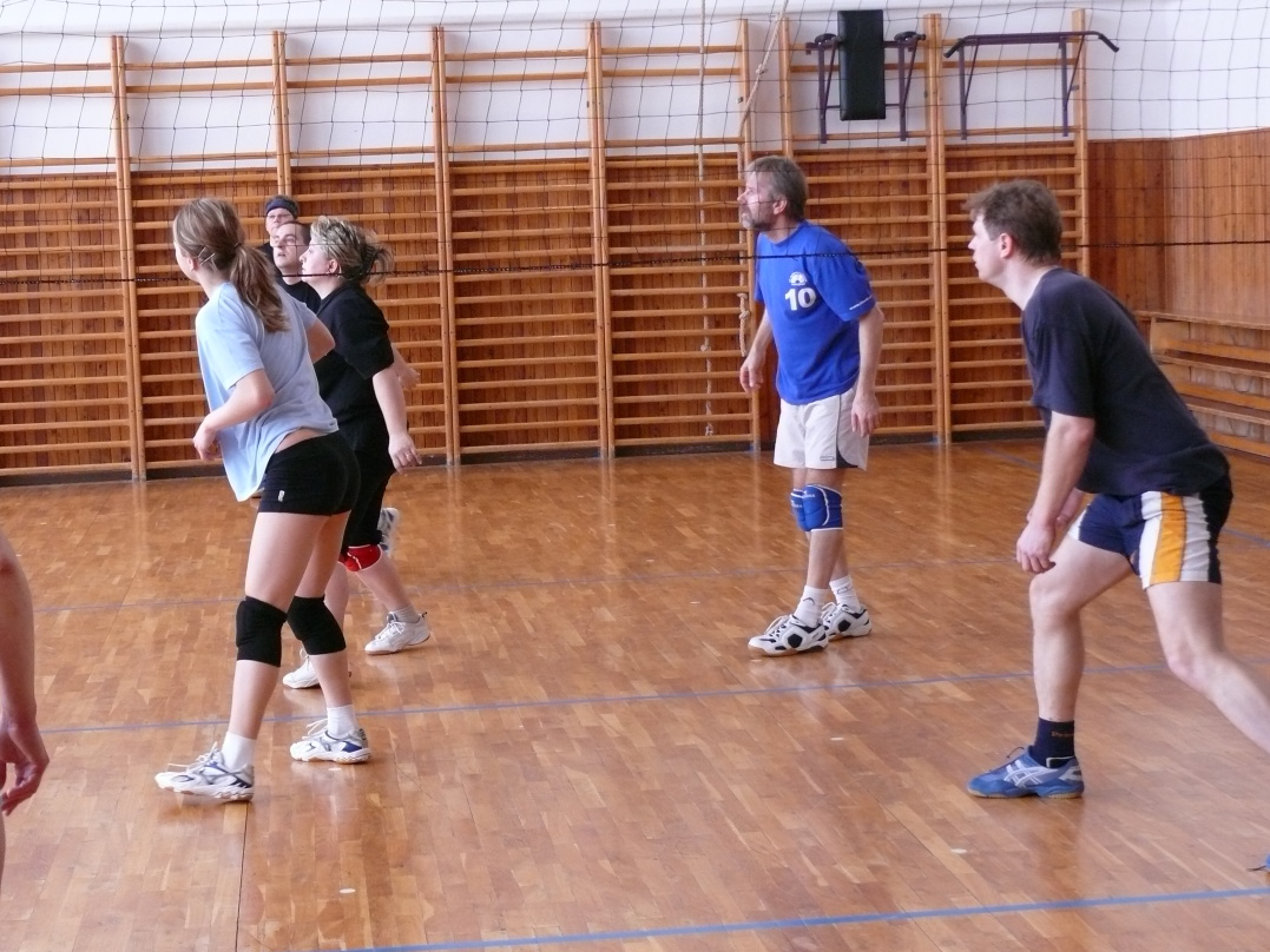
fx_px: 2752
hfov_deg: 26.0
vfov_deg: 19.6
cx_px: 635
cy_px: 476
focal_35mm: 75
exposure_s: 1/250
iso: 320
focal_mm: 14.3
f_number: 3.2
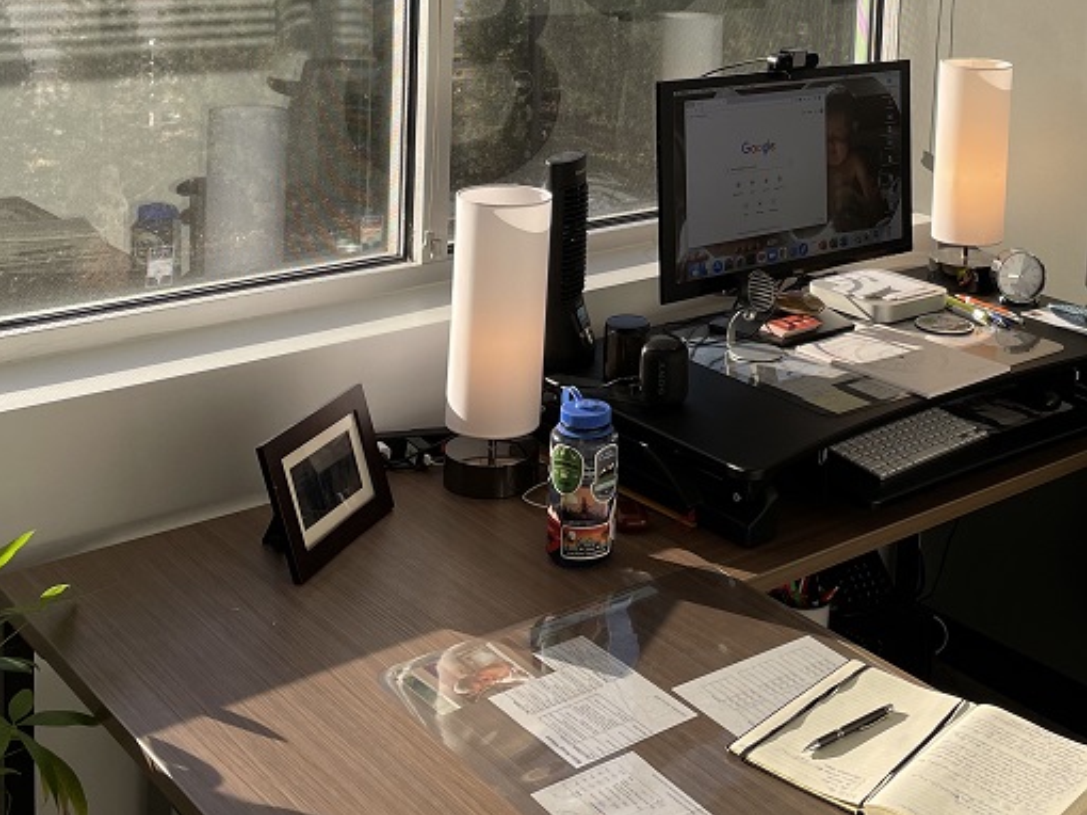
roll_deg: -2.1
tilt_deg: -6.4
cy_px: 23
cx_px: 757
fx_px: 1601
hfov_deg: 37.0
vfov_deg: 27.1
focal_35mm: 51
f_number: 1.6
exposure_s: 1/264
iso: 32
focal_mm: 4.2
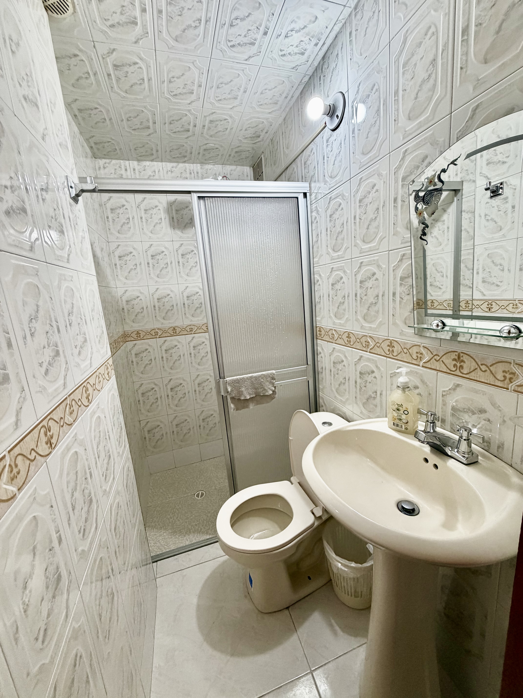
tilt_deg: -11.0
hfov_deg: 85.7
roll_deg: +4.5
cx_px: 262
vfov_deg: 102.1
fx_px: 282
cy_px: 349
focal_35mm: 14
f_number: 2.2
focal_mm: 2.22
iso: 250
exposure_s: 1/60
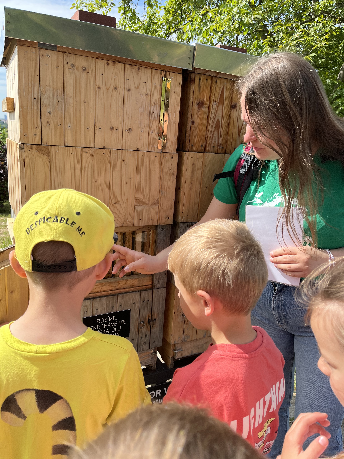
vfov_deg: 67.3
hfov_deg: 53.1
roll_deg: -4.3
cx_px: 172
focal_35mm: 26
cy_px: 230
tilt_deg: -17.4
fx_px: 345
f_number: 1.6
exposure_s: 1/1536
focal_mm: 5.1
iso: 50
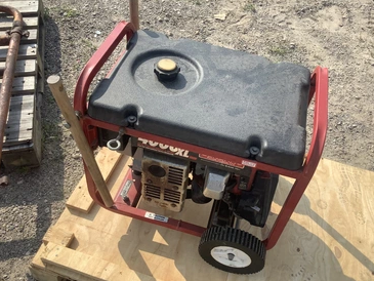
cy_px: 139
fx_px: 367
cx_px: 195
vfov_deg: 41.8
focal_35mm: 34
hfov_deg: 53.9
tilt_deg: -49.7
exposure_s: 1/905
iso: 25
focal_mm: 3.3
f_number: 2.4
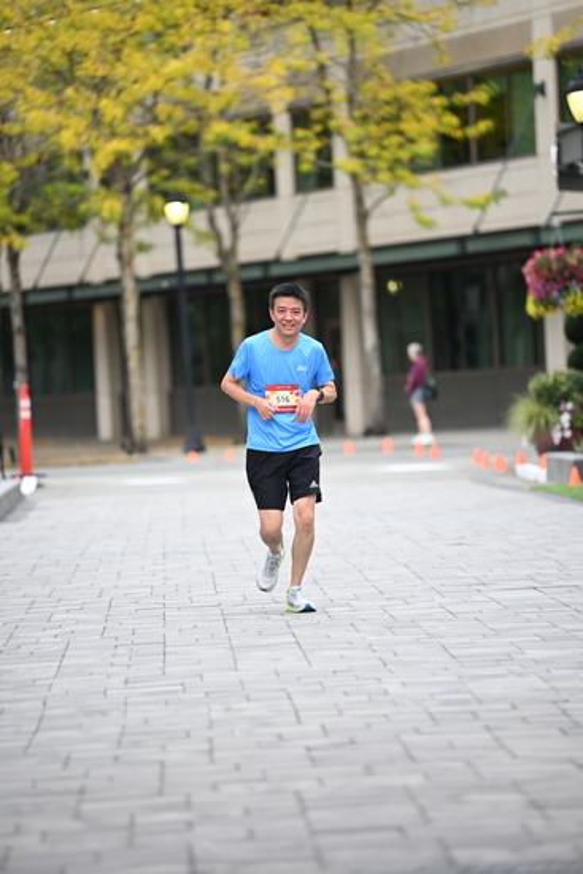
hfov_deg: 7.9
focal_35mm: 175
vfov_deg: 11.7
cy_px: 437
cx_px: 292
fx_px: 4248
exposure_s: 1/1600
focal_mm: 175
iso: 640
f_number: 2.8
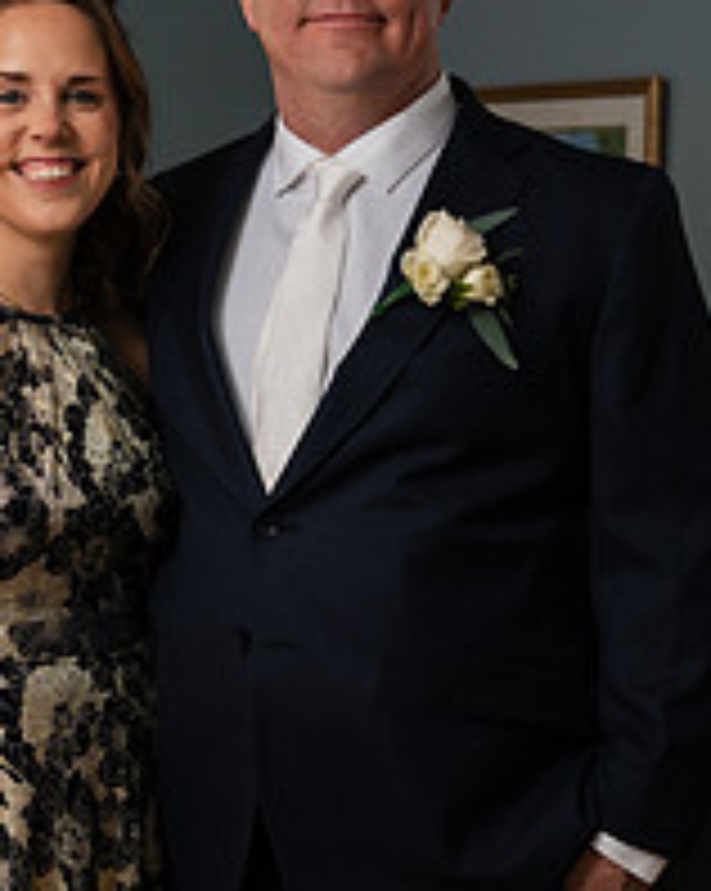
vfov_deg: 20.0
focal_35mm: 96
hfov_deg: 15.9
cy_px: 540
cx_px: 171
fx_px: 2529
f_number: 4
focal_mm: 45
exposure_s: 1/200
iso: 500
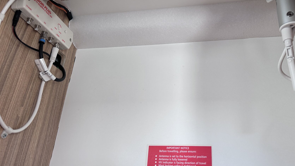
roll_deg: -1.8
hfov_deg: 60.6
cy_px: 62
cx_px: 175
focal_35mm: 32
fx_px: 250
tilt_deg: +26.6
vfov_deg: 36.5
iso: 100
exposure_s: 1/121
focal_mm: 6.86
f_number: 1.78
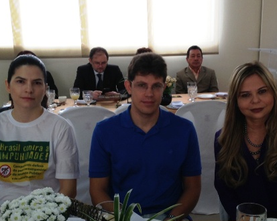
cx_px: 156
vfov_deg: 28.6
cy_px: 117
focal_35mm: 53
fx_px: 434
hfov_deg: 35.3
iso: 50
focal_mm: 4.28
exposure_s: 1/41
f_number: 2.4
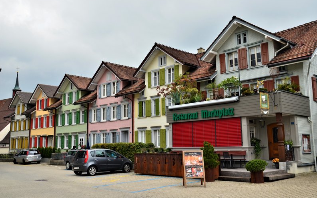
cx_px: 160
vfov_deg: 34.4
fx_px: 320
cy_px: 94
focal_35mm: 37
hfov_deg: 52.7
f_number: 8
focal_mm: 24
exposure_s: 1/50
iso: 320
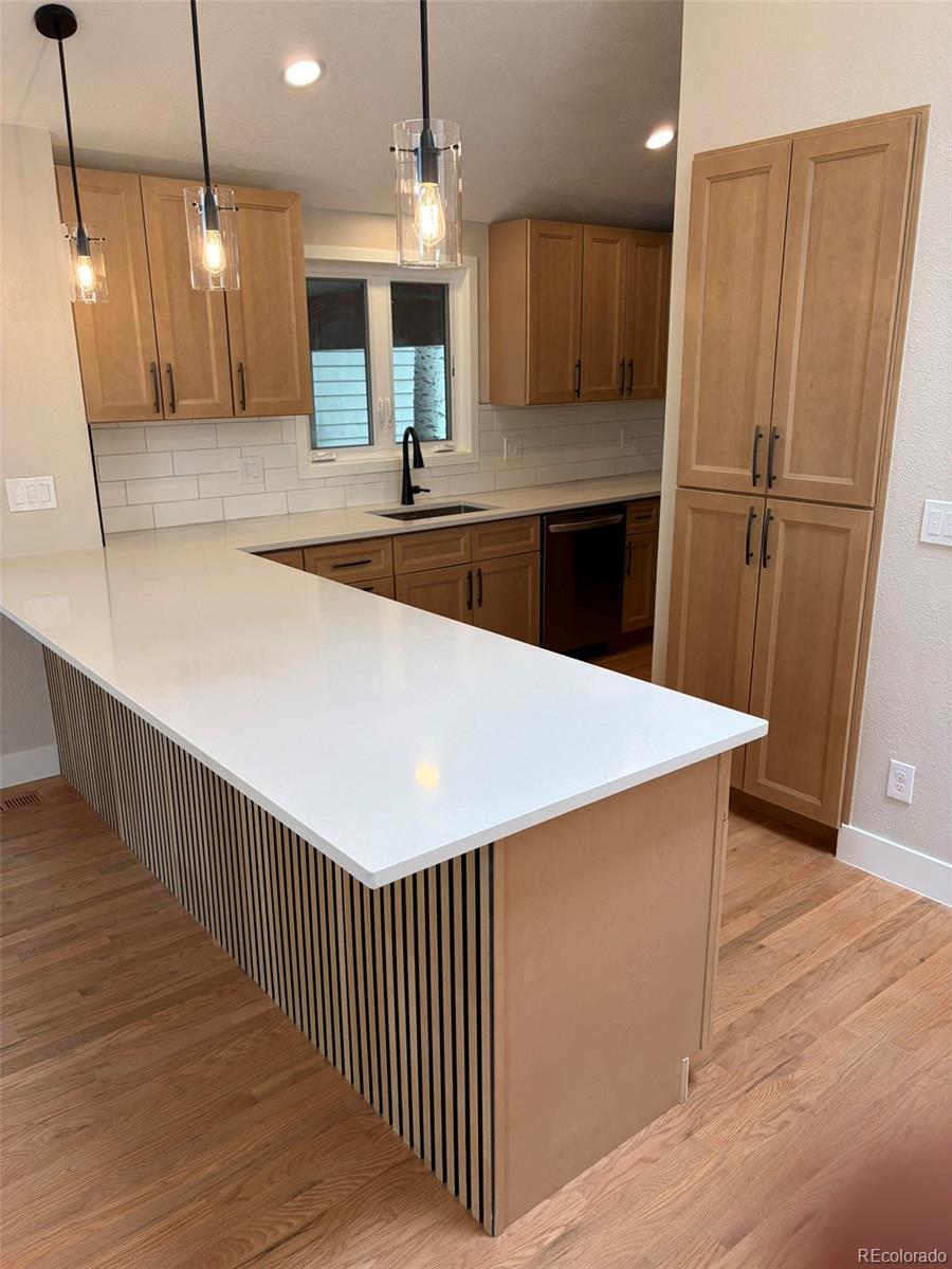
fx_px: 953
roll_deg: +0.5
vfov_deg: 67.3
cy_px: 634
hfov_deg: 53.1
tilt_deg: -16.0
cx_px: 476
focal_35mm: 26
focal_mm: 5.96
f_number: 1.6
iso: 50
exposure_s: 1/120
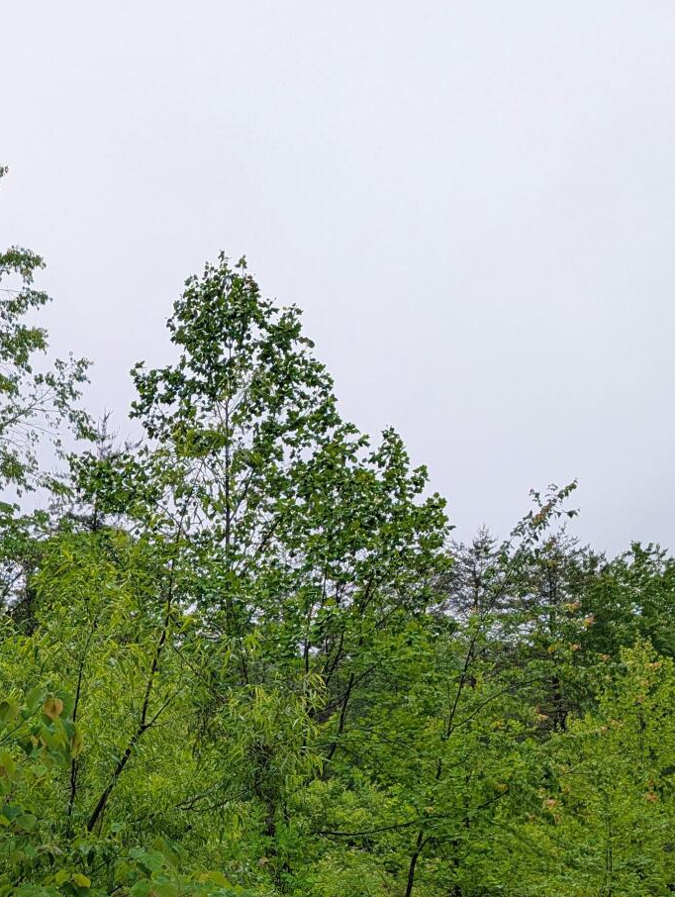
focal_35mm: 53
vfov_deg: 33.9
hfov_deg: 26.9
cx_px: 106
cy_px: 833
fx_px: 1375
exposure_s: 1/928
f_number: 1.85
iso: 46
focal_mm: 6.81
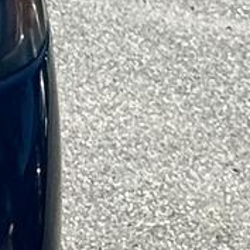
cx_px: -631
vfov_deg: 5.7
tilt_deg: -7.8
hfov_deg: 5.2
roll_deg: -0.1
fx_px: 2508
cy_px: -42
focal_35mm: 307
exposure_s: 1/7143
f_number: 1.78
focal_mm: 6.76
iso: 100
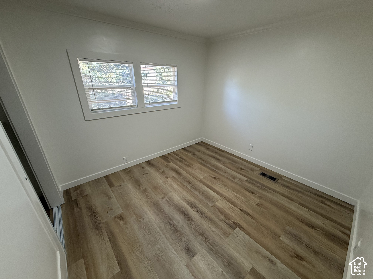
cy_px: 140
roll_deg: -0.3
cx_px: 186
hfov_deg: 102.1
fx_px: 151
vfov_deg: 85.7
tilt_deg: -22.2
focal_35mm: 14
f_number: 2.2
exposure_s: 1/120
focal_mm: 2.22
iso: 200
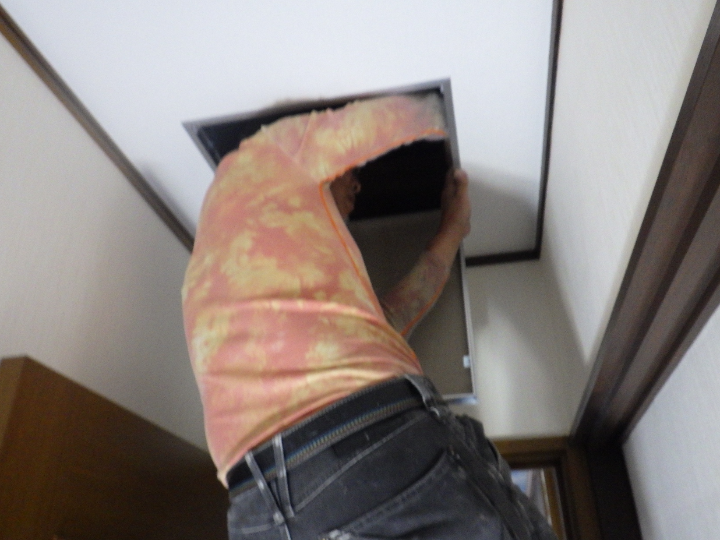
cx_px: 358
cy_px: 270
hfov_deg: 61.7
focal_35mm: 29
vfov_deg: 48.2
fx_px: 603
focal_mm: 5
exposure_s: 1/60
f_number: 3.5
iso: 800
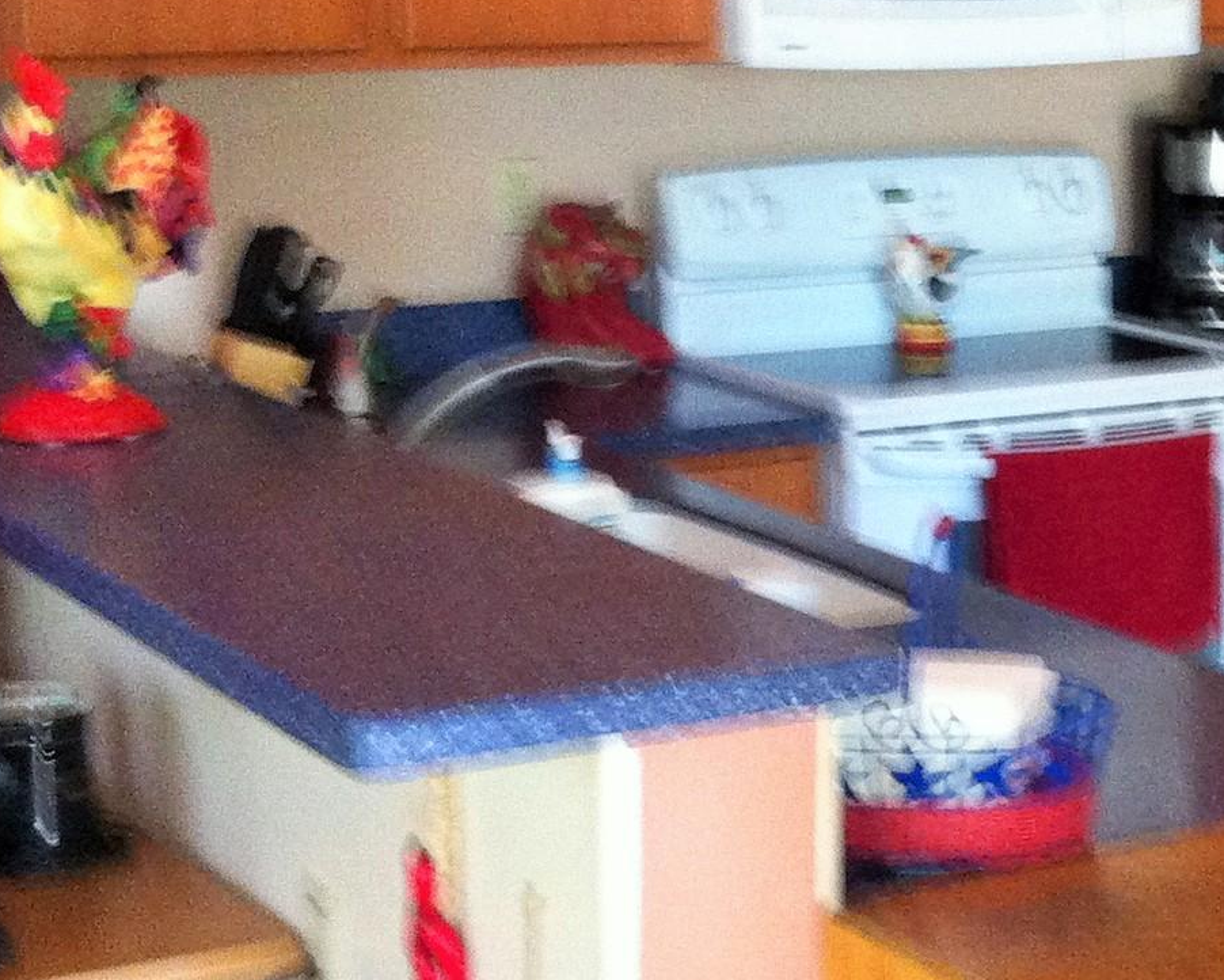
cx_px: 1209
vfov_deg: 15.7
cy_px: 470
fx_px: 3551
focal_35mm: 98
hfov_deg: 19.0
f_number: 2.8
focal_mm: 3.85
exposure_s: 1/15
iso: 250
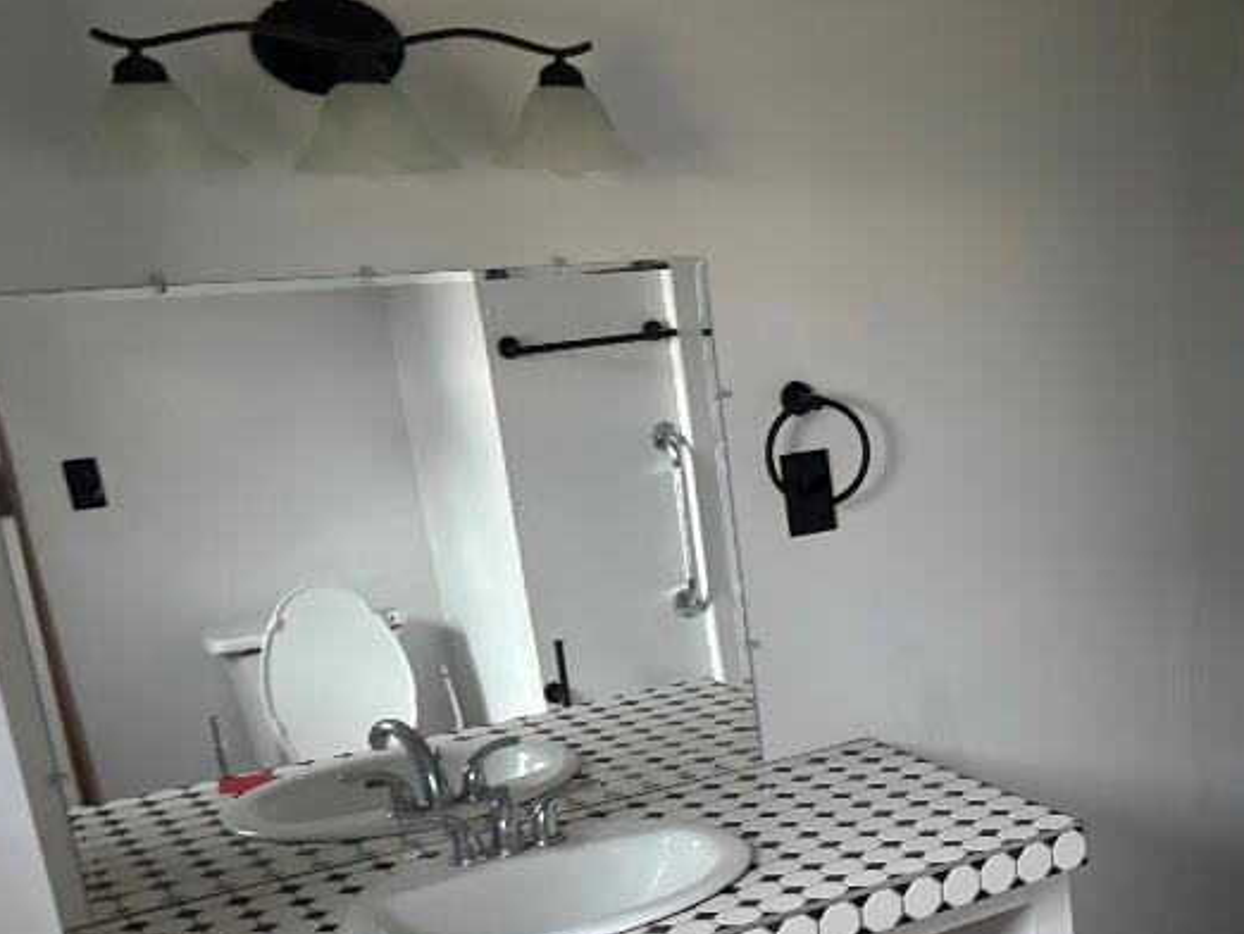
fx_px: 1834
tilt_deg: -18.4
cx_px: 1192
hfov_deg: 34.7
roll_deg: +2.2
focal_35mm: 51
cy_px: 760
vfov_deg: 27.9
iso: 320
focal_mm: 5.96
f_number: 1.6
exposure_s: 1/60
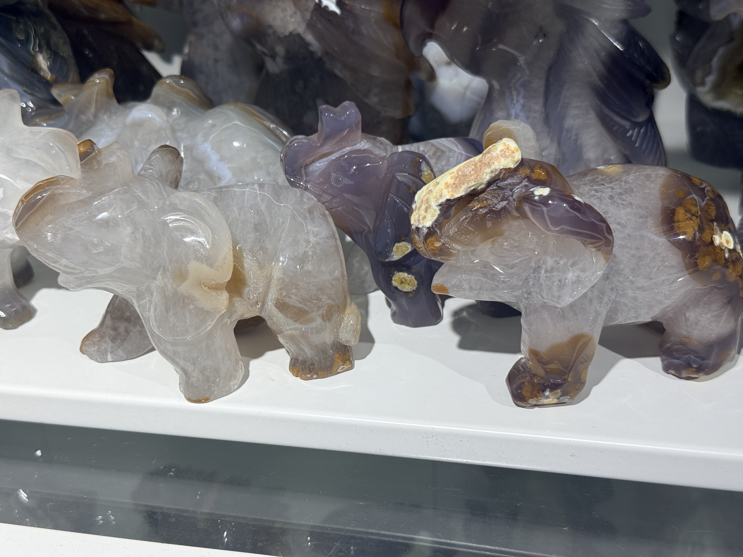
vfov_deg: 30.3
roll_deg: +2.2
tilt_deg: -26.8
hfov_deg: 39.7
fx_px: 1030
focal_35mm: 48
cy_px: 278
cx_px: 372
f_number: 1.78
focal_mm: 6.76
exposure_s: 1/493
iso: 64
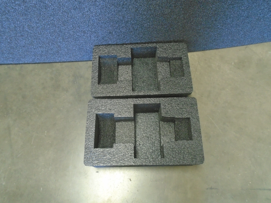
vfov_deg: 53.1
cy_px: 102
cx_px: 136
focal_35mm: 26
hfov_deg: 67.3
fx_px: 204
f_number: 3.2
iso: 400
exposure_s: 1/25
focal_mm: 4.6
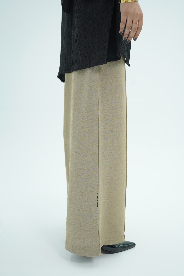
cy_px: 138
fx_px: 268
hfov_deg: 37.9
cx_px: 92
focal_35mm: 35
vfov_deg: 54.4
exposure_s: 1/125
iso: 400
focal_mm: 35
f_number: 4
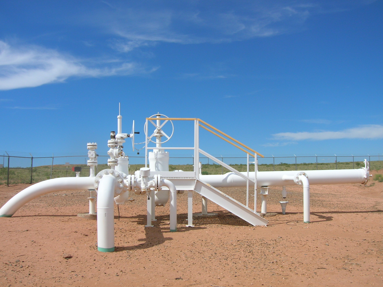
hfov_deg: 54.0
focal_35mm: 34
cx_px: 192
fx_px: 376
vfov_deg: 41.7
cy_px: 144
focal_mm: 5.7
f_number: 4.9
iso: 50
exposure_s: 1/714
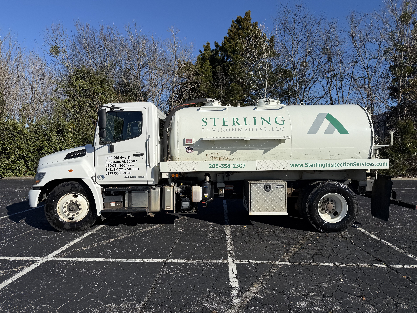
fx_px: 289
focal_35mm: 24
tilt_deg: -0.3
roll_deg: -2.4
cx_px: 208
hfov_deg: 71.6
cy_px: 156
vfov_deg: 56.8
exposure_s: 1/9091
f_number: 1.78
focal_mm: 6.76
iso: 80
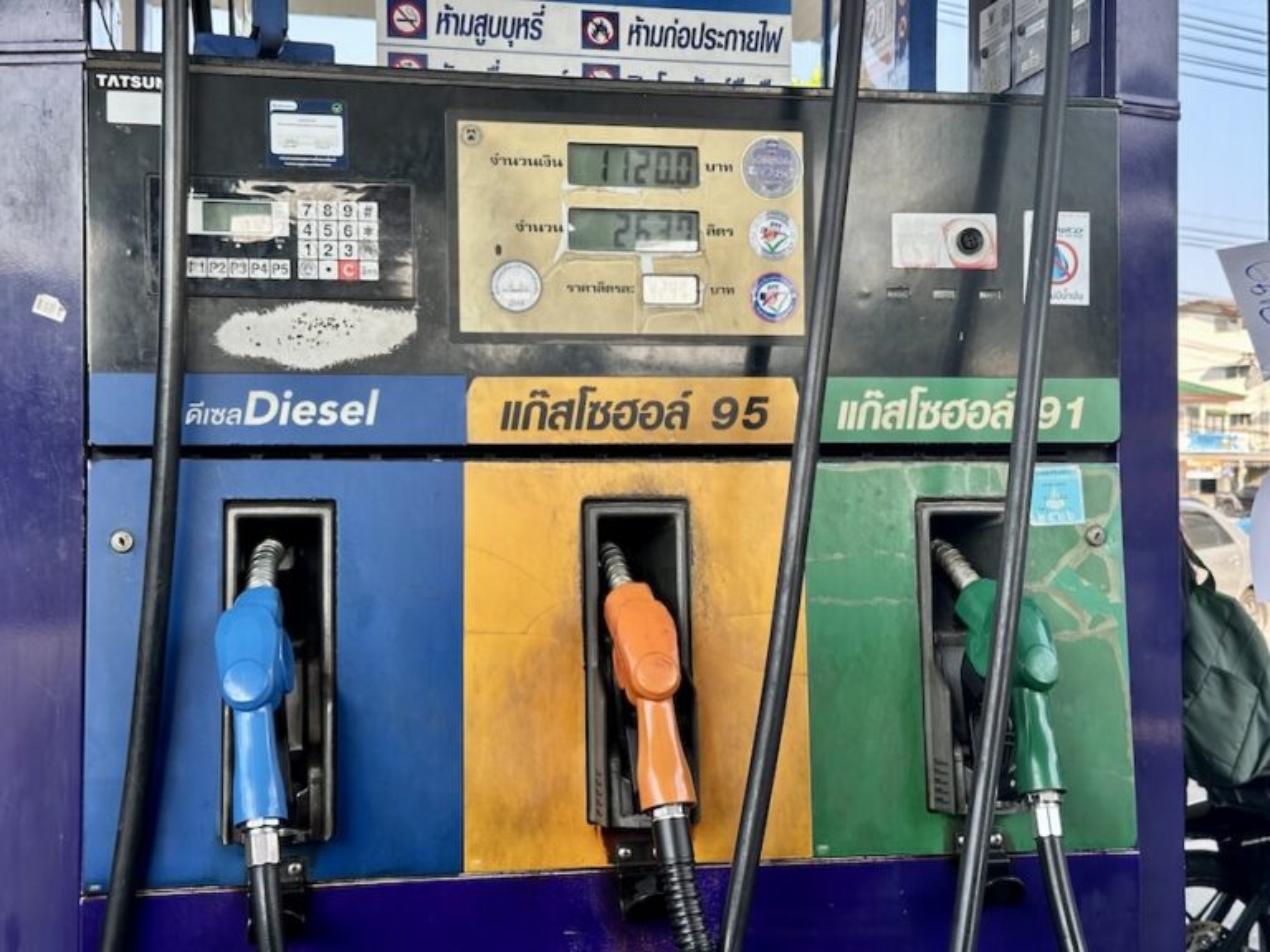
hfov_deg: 39.7
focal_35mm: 48
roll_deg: +0.1
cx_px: 635
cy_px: 476
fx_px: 1761
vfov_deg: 30.3
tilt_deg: +0.5
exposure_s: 1/521
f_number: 1.78
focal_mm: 6.86
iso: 64
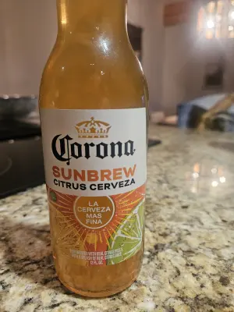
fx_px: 207
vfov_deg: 73.9
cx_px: 117
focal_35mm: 23
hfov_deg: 58.9
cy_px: 156
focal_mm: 5.4
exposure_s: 1/120
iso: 800
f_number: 1.8
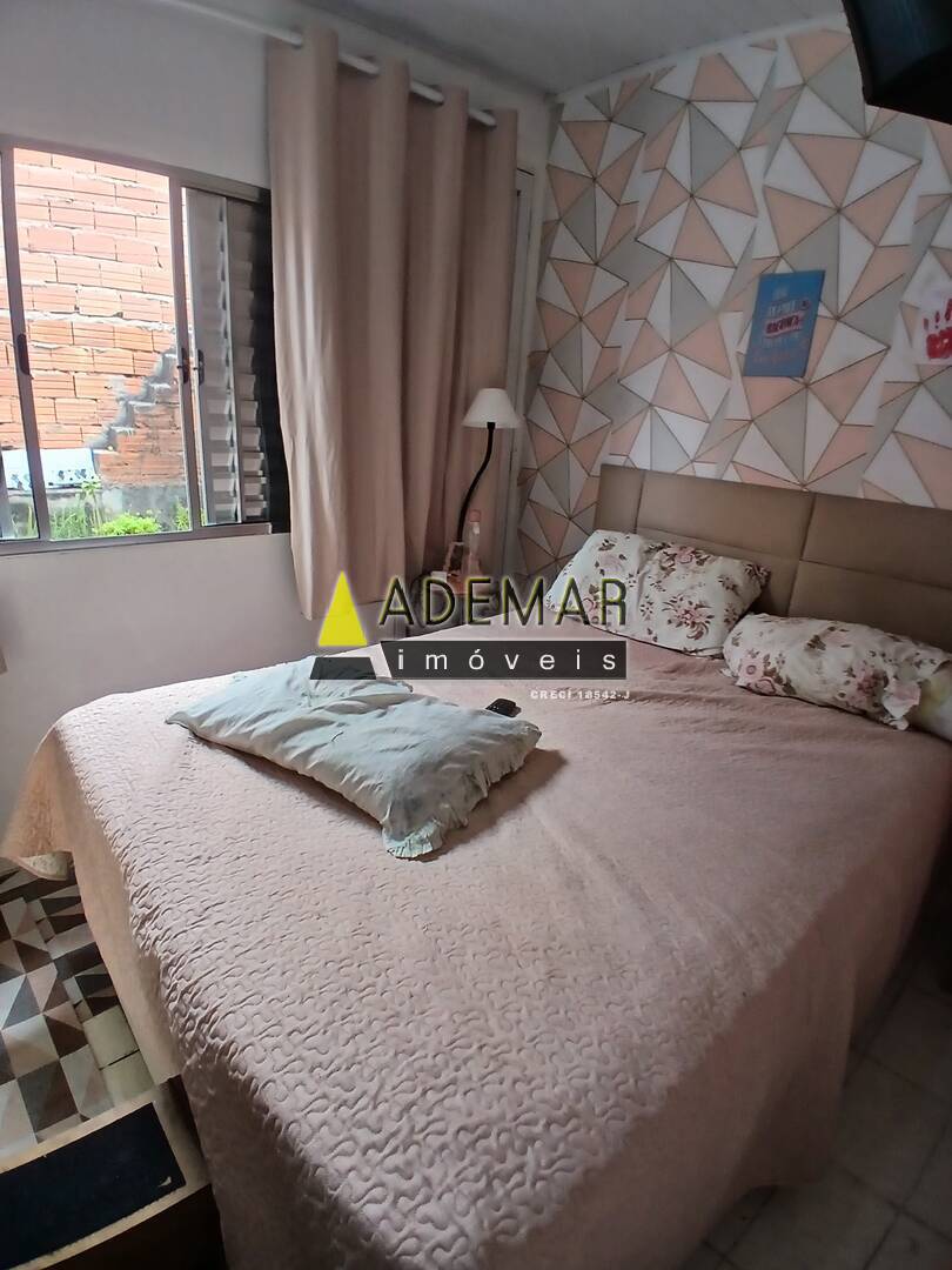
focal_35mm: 17
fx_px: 623
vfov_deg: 91.0
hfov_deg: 74.7
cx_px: 476
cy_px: 635
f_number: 2.2
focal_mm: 1.4
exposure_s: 1/60
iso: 64
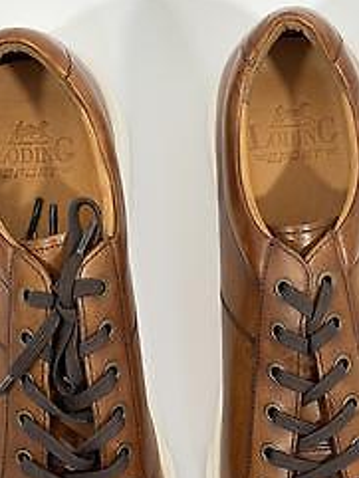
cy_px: 332
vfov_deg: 18.5
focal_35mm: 106
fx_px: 1464
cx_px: 173
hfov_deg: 14.0
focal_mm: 6.76
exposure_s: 1/50
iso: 160
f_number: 1.78
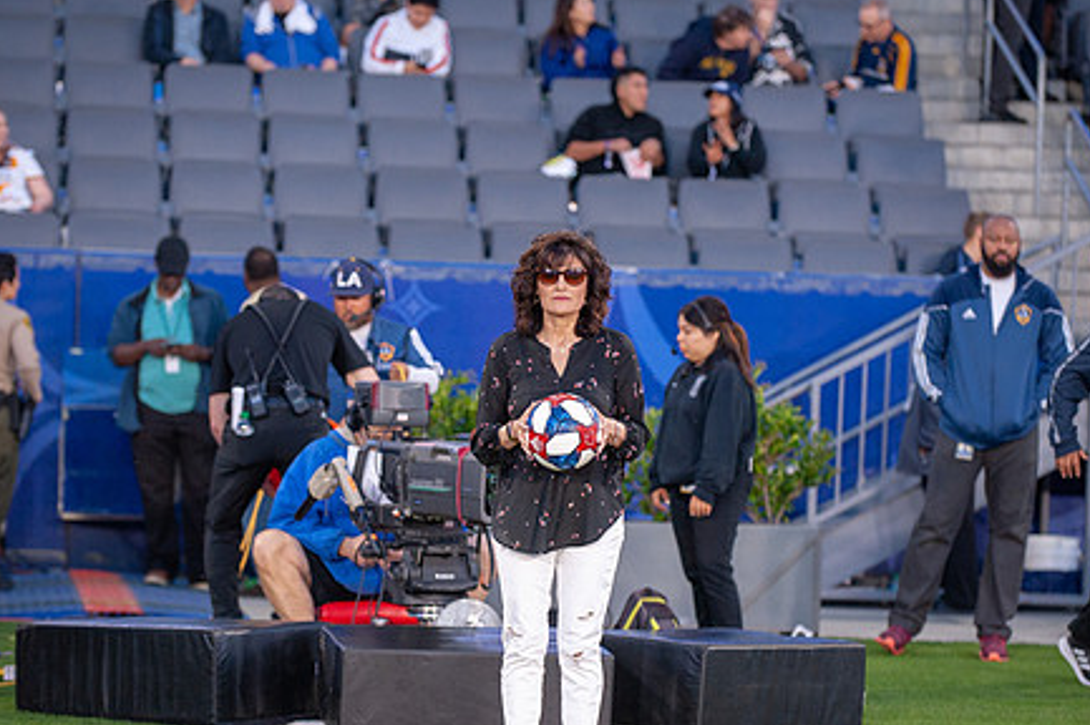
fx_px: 5264
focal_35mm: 174
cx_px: 541
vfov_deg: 7.9
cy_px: 425
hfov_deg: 11.8
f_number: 2.8
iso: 1600
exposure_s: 1/500
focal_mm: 130
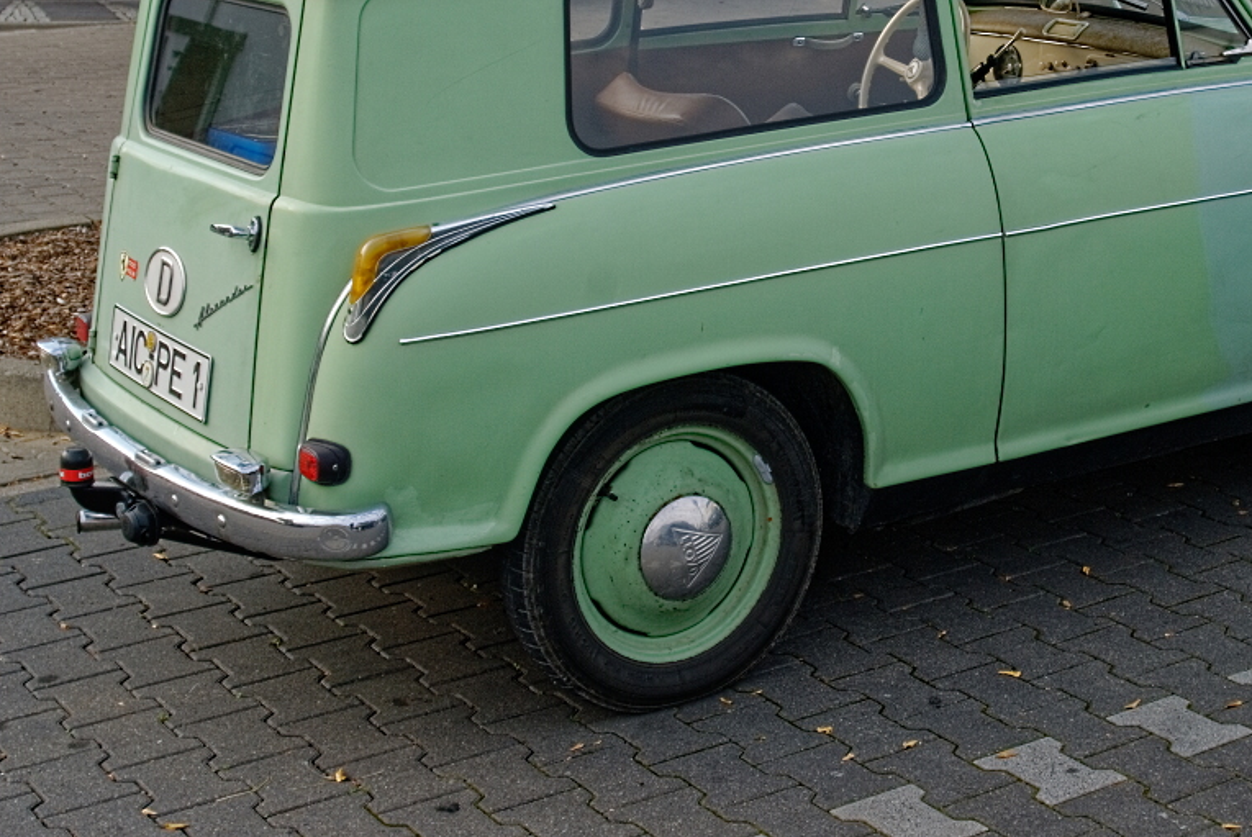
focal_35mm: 66
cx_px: 893
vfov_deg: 20.5
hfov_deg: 30.1
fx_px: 2297
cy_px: 209
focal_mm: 28
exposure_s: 1/100
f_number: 9
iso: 110
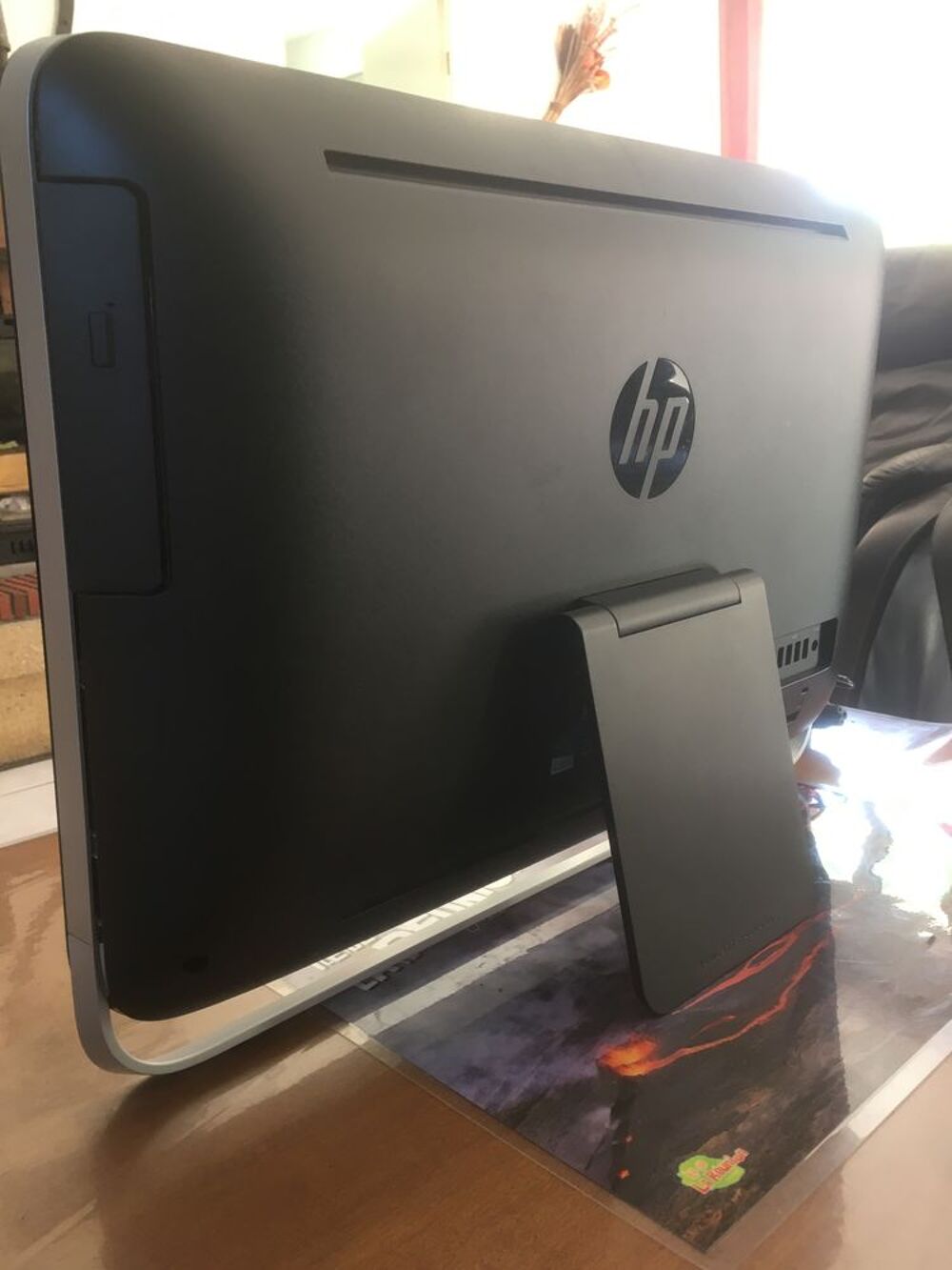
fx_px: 1063
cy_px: 635
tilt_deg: -14.5
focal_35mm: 29
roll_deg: +1.4
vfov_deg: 61.7
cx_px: 476
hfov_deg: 48.2
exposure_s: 1/33
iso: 80
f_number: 2.2
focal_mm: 4.15
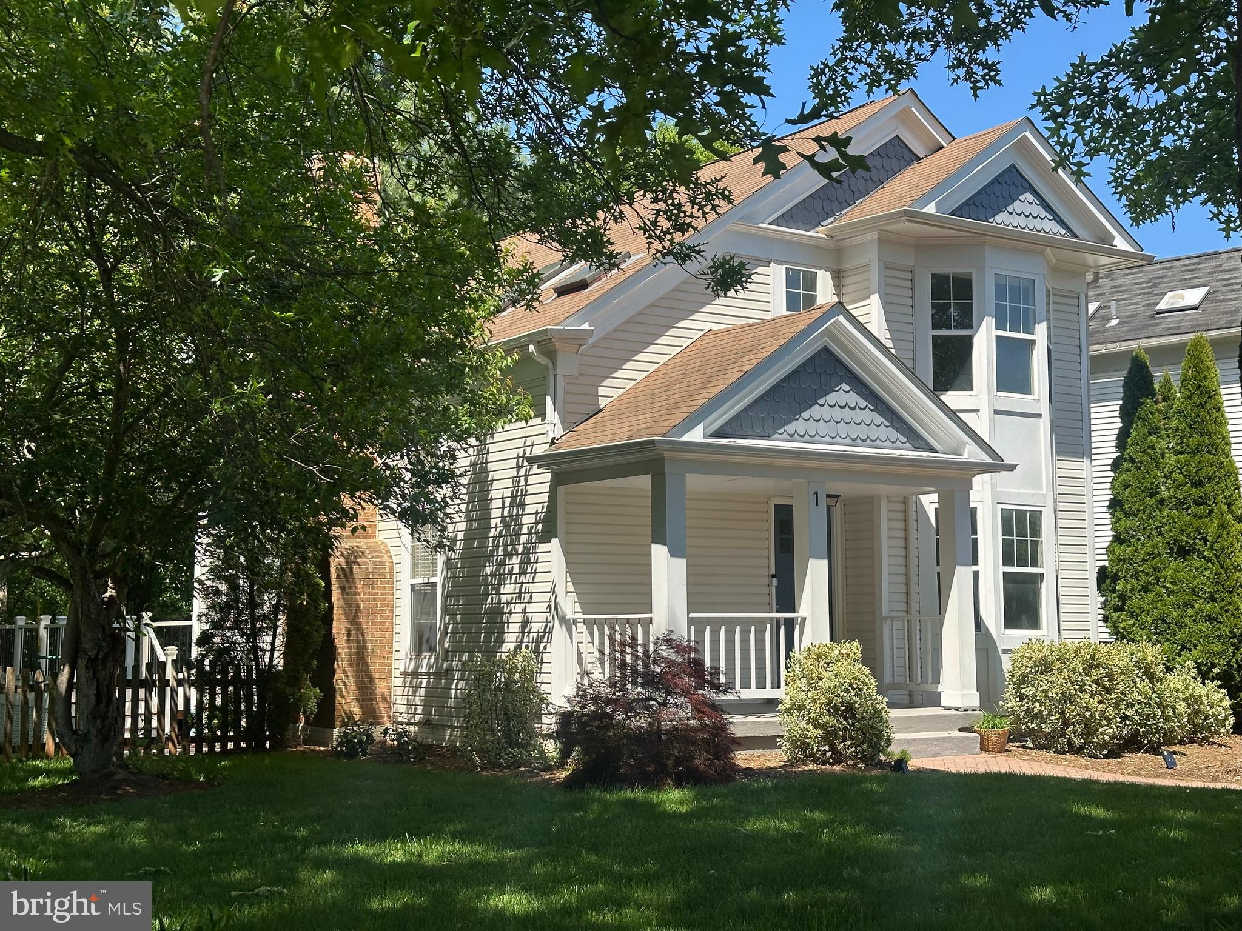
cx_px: 621
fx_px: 1722
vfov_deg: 30.3
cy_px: 466
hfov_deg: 39.7
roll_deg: +0.1
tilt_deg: +5.6
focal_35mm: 48
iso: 64
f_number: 1.78
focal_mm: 6.86
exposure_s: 1/2252
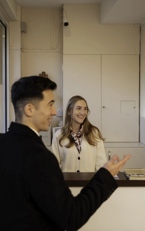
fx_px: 310
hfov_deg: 26.3
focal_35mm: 49
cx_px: 73
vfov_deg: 41.0
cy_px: 110
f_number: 2.8
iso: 400
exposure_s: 1/320
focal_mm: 45
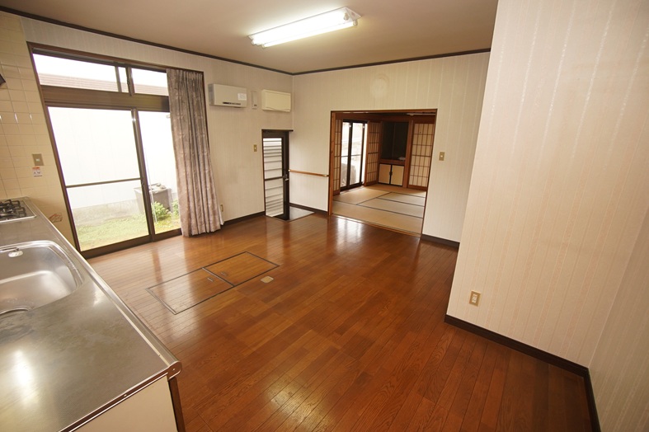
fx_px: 270
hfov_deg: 100.4
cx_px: 324
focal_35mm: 15
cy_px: 216
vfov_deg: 77.3
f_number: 4
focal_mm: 10
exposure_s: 1/160
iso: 1000
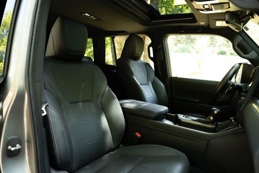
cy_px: 86
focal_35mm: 24
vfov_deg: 53.2
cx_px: 130
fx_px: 173
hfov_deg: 73.7
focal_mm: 24
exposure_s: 1/250
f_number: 2.8
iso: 500
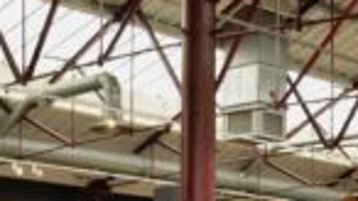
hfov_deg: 20.7
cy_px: 414
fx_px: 977
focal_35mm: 103
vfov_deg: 10.7
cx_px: 132
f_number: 4.5
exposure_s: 1/80
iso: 800
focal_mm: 16
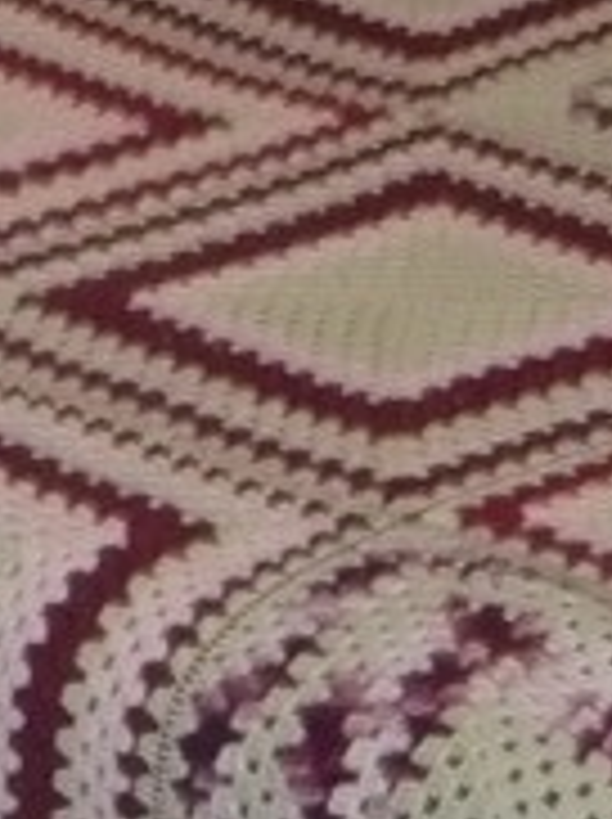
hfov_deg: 6.9
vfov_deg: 9.2
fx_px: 5056
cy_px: -130
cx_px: 68
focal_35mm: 214
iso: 400
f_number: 3.9
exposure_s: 1/40
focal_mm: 6.66
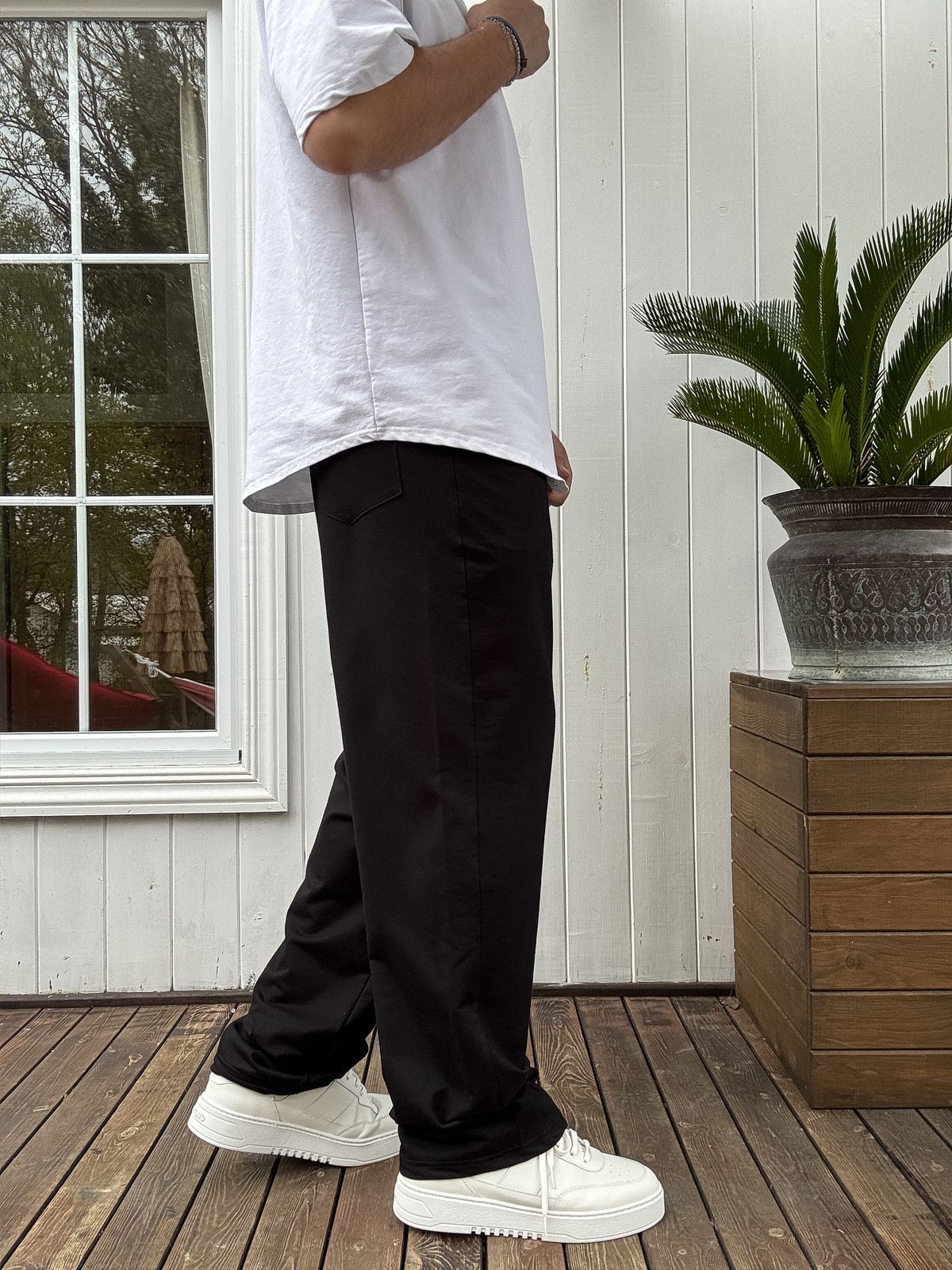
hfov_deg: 46.8
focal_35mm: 30
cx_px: 476
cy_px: 635
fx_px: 1100
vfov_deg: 60.0
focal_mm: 2.69
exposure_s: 1/160
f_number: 1.9
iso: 20
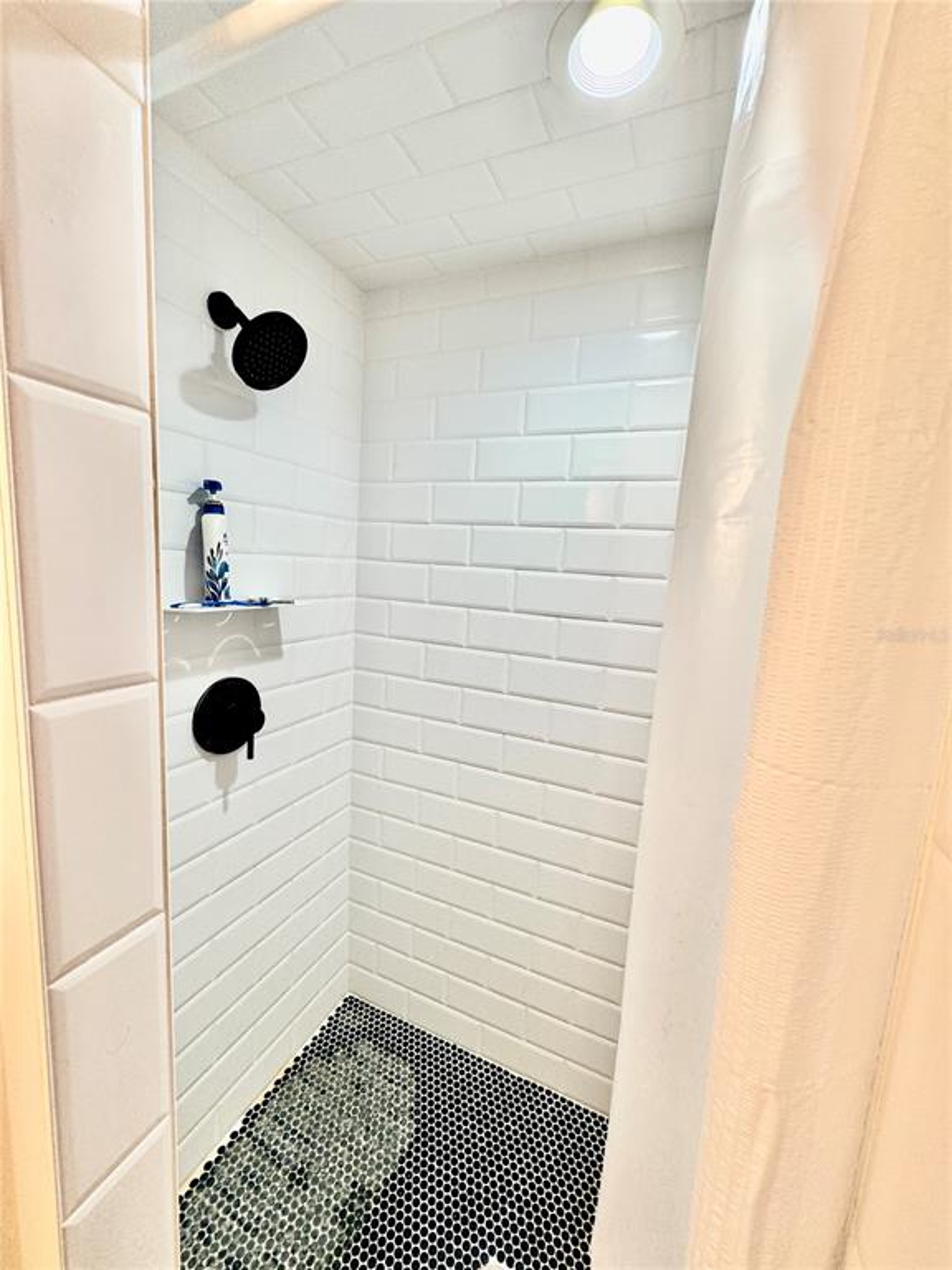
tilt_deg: -8.4
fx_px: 513
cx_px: 476
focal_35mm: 14
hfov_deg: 85.7
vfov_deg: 102.1
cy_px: 635
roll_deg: -3.6
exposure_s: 1/120
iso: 160
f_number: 2.2
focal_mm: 2.22
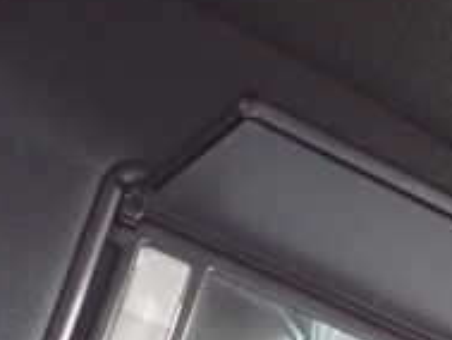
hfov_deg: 20.6
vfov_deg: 15.4
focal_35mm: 95
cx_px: 230
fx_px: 1241
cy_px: 292
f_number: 2.3
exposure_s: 1/30
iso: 640
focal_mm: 5.4
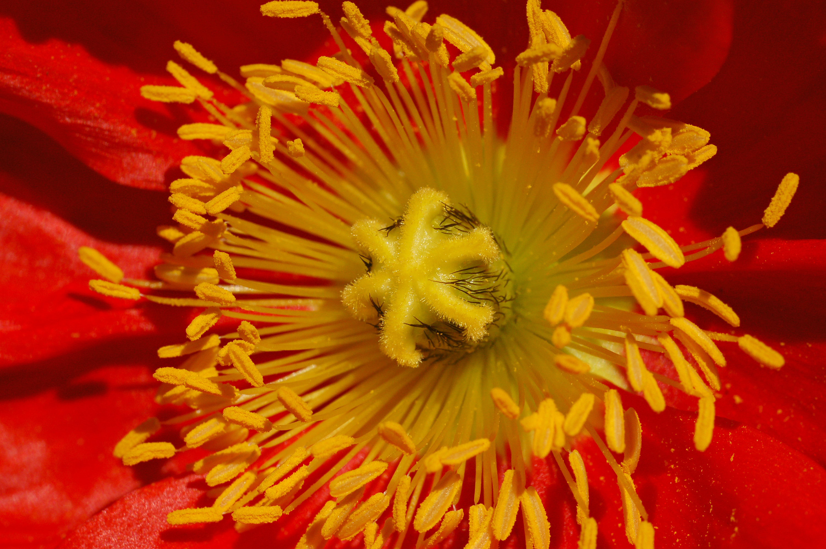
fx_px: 2407
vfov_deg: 13.0
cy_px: 274
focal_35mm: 105
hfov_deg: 19.5
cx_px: 413
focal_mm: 70
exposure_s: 1/640
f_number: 13
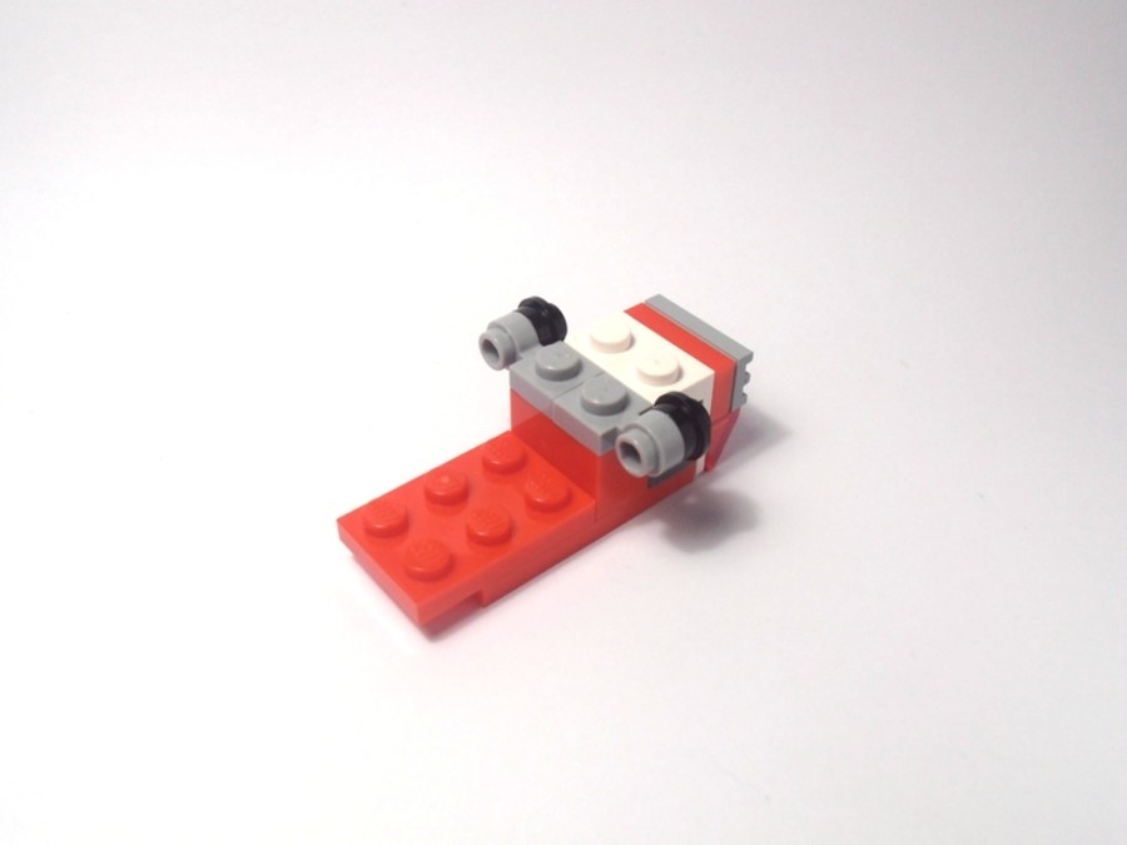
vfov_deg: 38.7
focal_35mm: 37
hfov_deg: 50.1
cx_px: 564
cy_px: 422
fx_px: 1205
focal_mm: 6.61
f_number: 3.9
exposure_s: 1/80
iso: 80
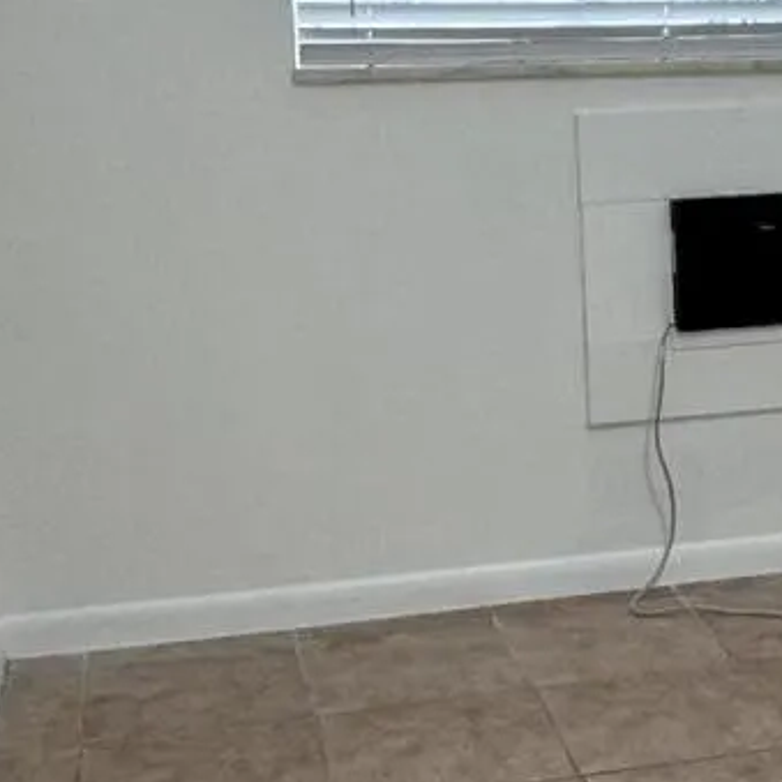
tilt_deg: -10.5
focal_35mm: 73
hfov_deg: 22.9
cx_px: 752
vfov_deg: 23.7
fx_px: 1866
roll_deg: +0.4
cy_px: 346
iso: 125
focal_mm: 2.22
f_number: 2.2
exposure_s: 1/120
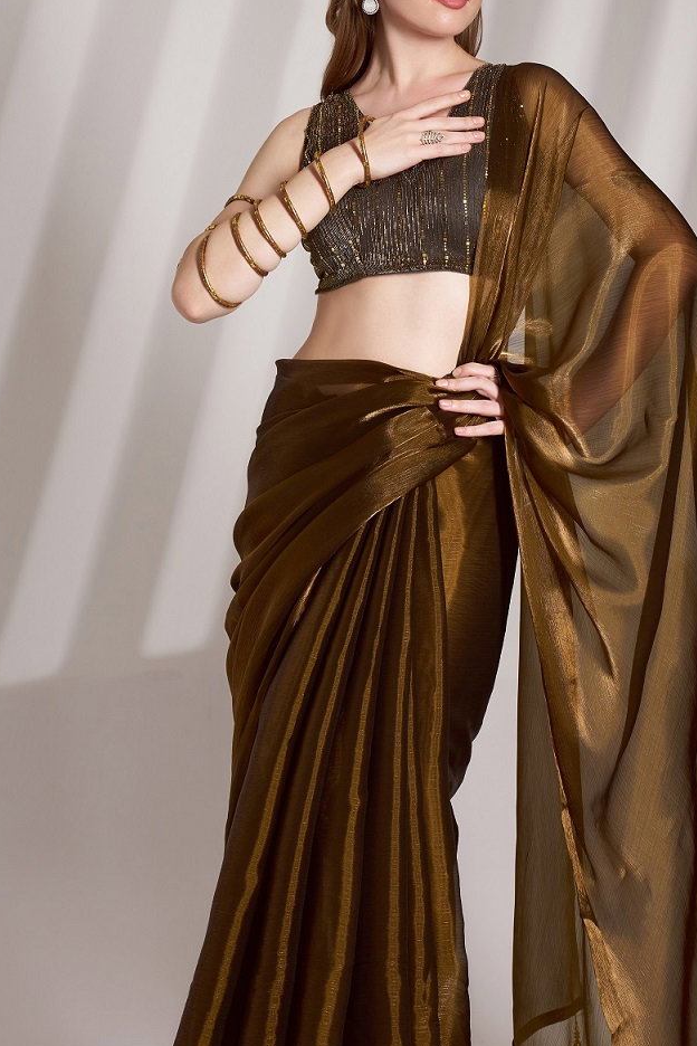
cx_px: 541
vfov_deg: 20.8
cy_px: 520
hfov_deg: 13.9
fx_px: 2846
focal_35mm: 98
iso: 320
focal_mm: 62
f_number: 4
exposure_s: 1/160
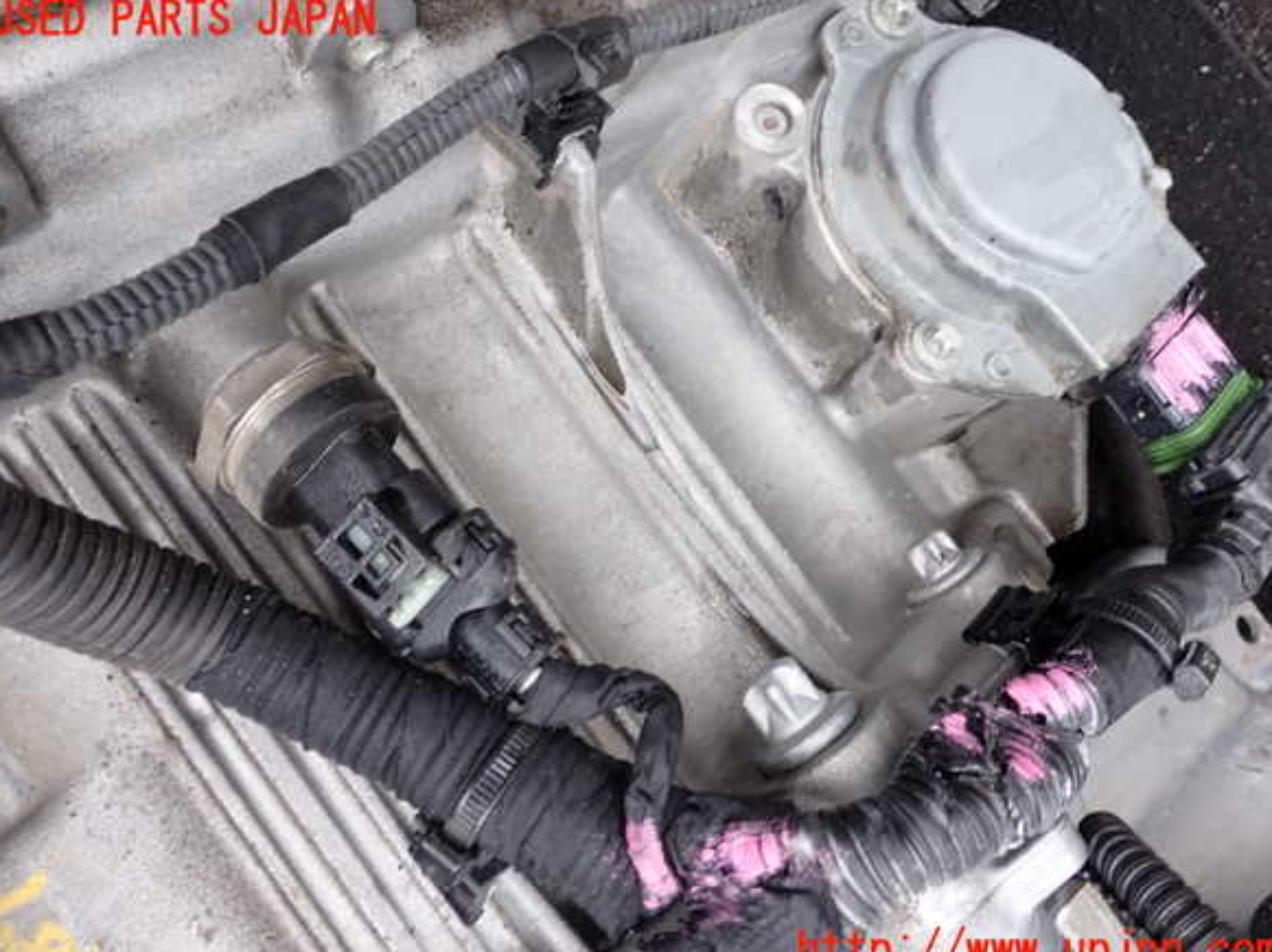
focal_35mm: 31
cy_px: 486
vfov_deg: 45.4
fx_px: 1138
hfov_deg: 58.4
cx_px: 635
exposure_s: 1/80
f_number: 3.2
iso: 100
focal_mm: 5.4
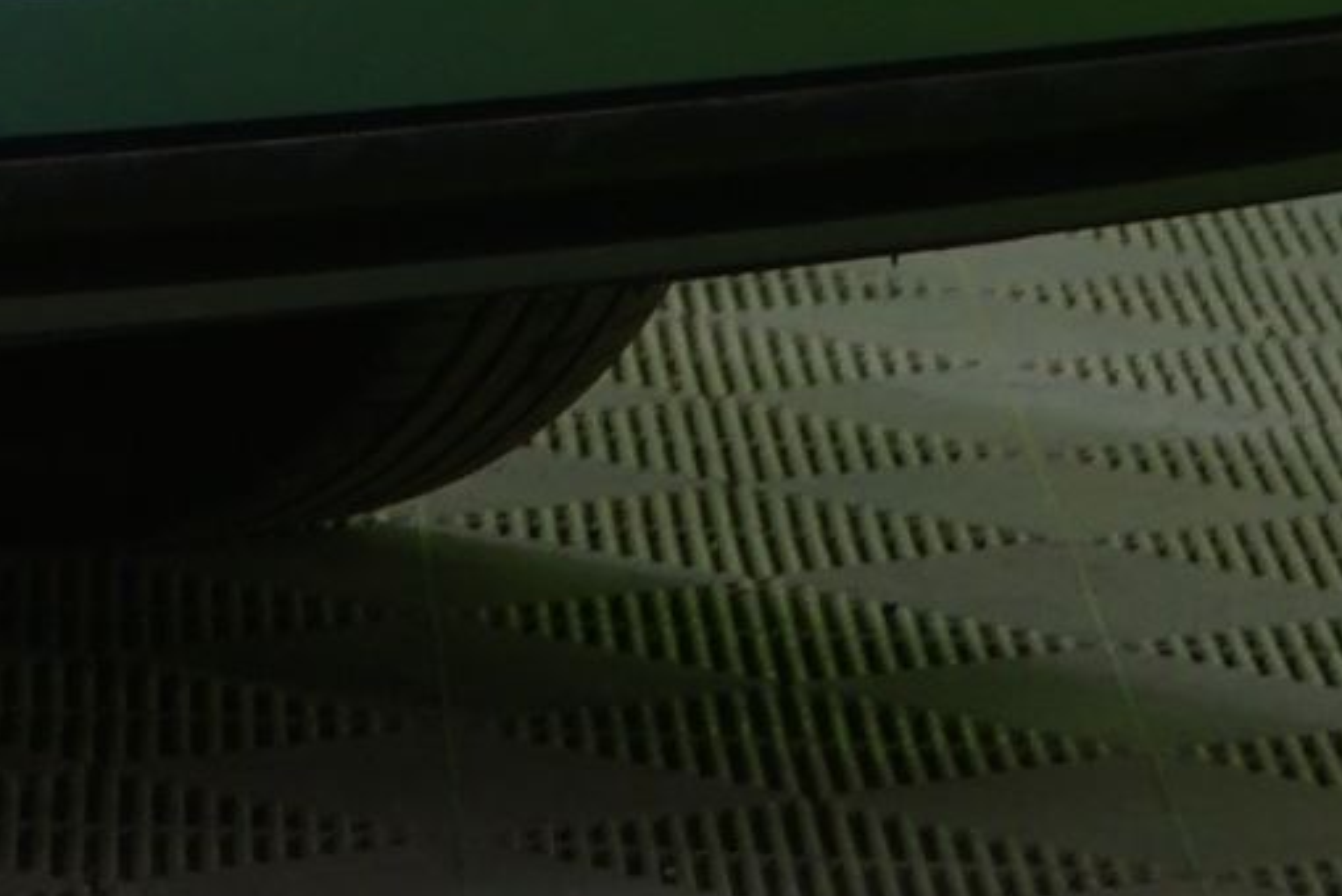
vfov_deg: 3.4
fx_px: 14695
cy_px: -1845
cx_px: -2299
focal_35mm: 394
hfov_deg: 5.0
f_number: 5
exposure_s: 1/8
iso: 400
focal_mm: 51
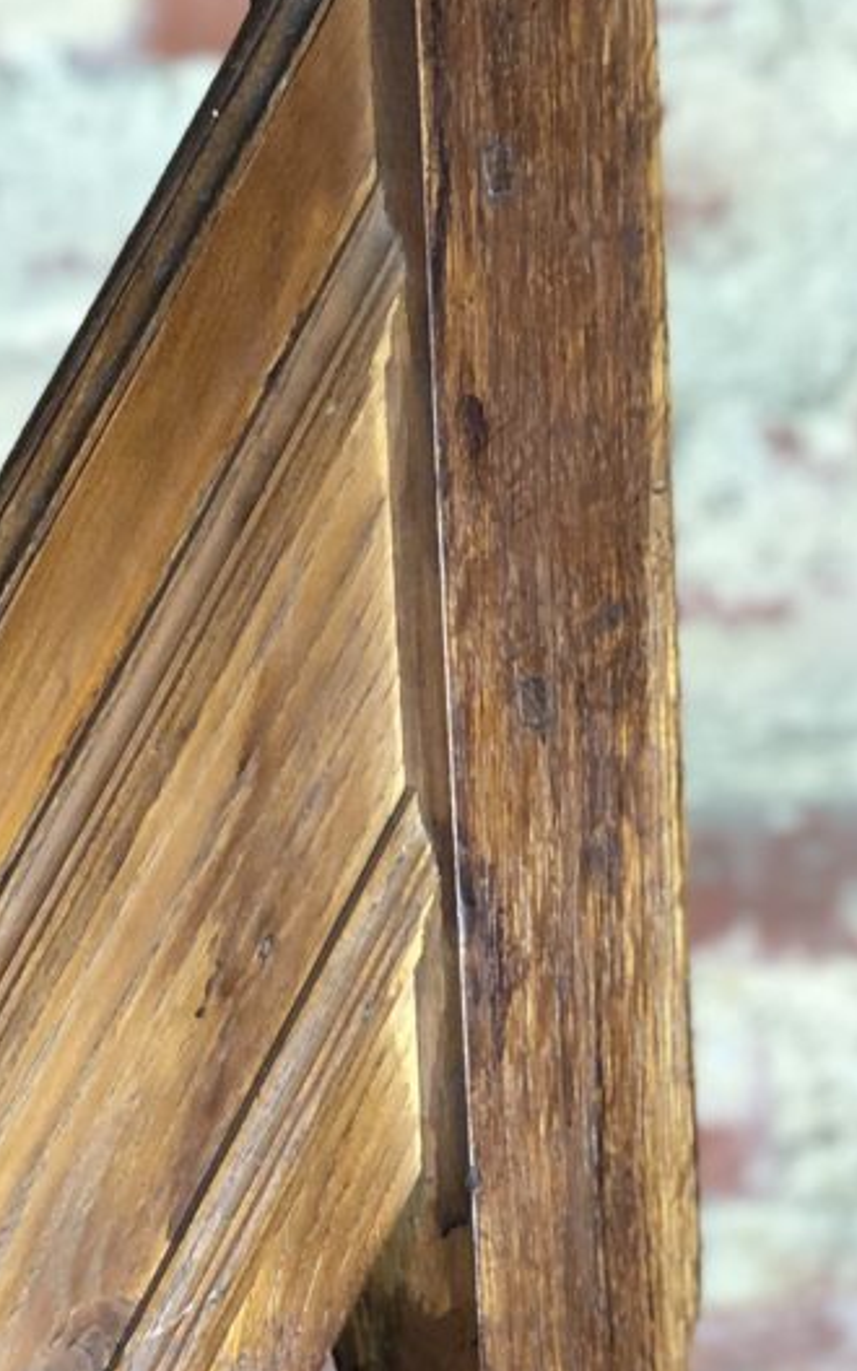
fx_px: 3999
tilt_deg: -9.9
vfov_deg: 19.3
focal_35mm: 107
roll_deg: +4.0
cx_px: -52
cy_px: 1104
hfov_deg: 12.1
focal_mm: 6
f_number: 2.4
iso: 160
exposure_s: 1/25
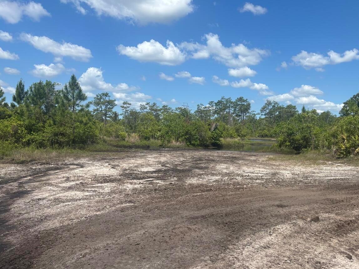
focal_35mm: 34
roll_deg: -0.7
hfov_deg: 53.4
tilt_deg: -2.0
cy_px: 146
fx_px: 353
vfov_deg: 41.8
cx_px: 225
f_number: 1.6
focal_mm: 5.96
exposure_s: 1/3937
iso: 50
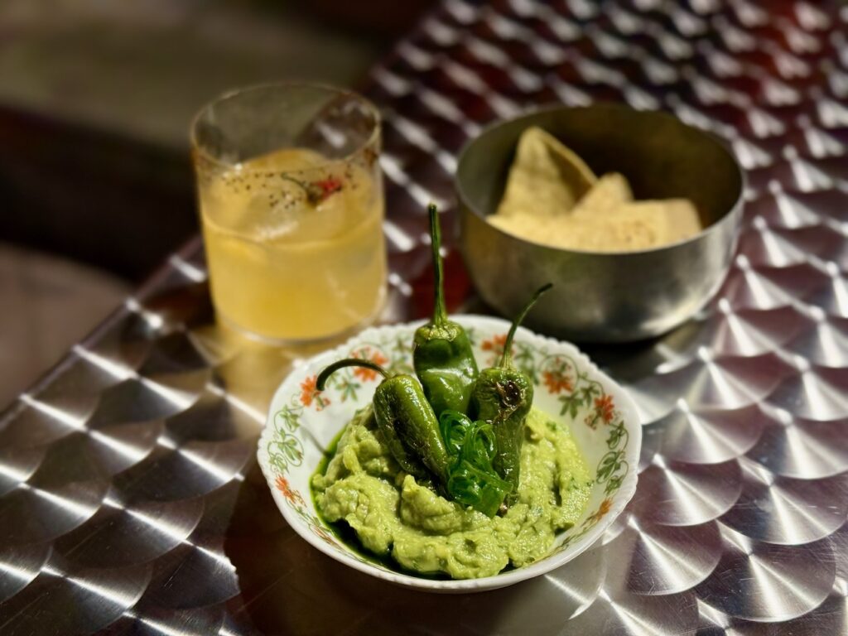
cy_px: 318
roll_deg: -0.9
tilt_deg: -36.3
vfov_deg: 30.3
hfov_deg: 39.7
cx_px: 424
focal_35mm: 48
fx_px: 1176
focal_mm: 6.76
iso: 250
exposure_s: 1/100
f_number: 1.78
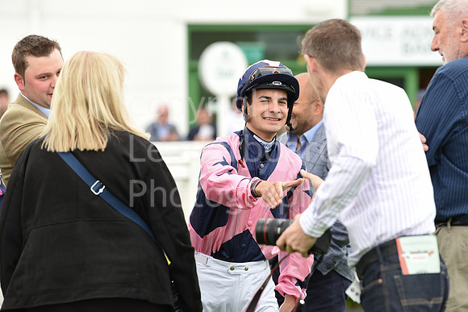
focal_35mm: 200
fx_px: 2600
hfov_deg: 10.3
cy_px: 156
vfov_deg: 6.9
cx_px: 234
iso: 800
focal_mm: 200
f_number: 4.5
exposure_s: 1/400
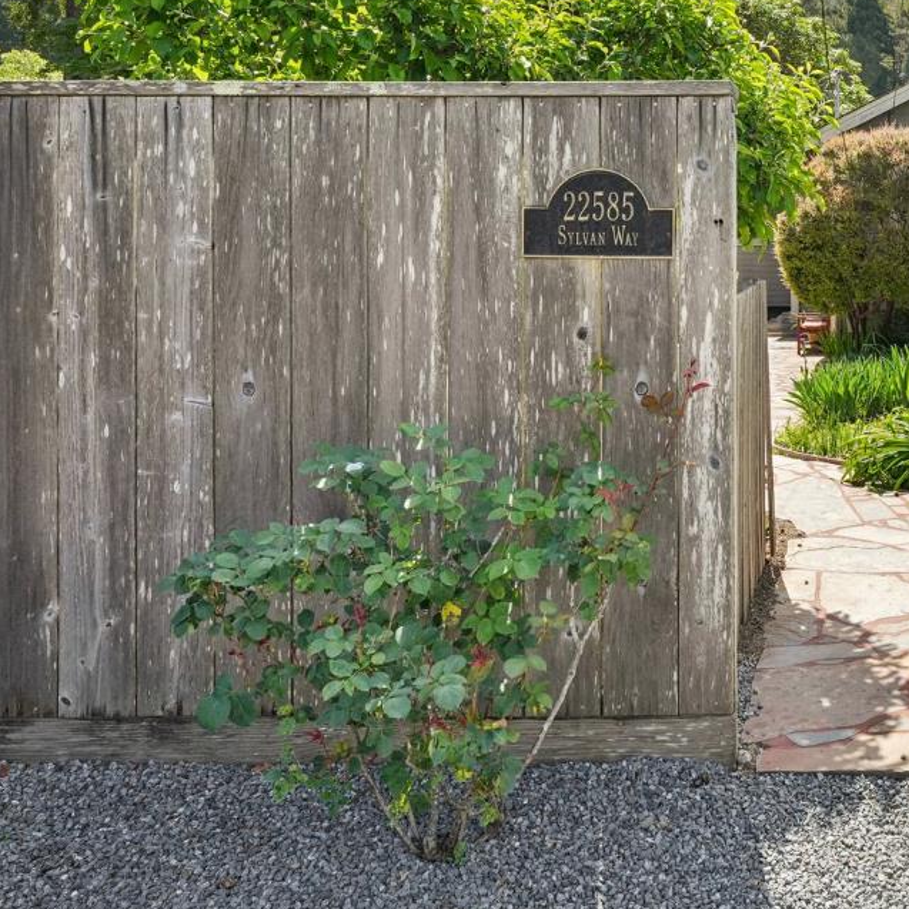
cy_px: 238
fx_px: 1105
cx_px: 898
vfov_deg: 43.4
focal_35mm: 37
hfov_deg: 39.7
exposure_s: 1/640
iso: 640
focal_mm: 18.6
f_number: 8
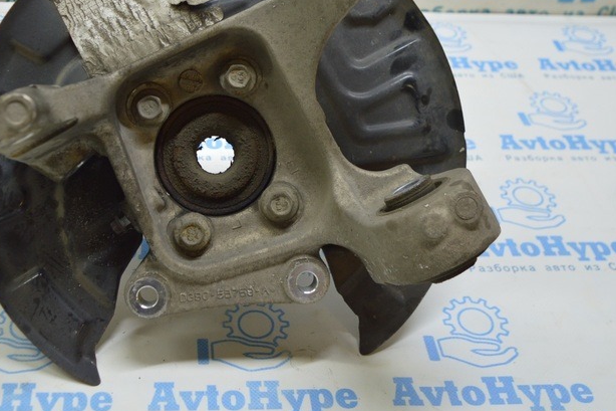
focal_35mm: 50
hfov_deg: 39.0
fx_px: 855
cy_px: 108
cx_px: 194
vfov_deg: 26.7
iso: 400
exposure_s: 1/60
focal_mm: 20
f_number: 3.5
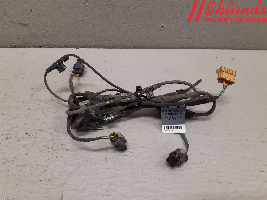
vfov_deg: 53.1
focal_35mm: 26
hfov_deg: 67.3
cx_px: 134
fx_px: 201
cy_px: 100
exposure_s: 1/50
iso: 125
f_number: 1.7
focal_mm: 3.93
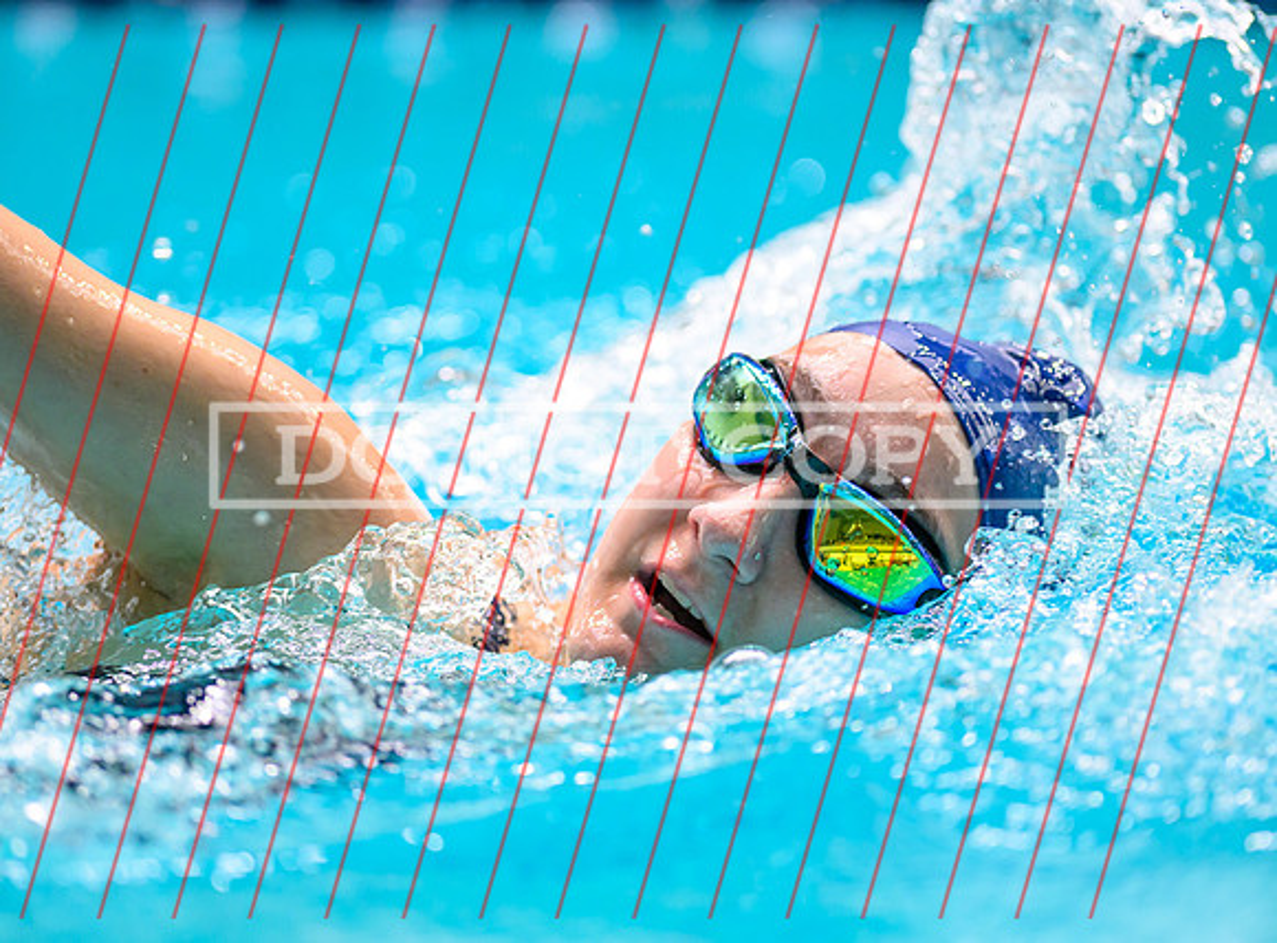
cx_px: 601
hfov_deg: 5.4
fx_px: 13479
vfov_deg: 4.0
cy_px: 466
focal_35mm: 367
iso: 2500
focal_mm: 300
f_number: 2.8
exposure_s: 1/1000
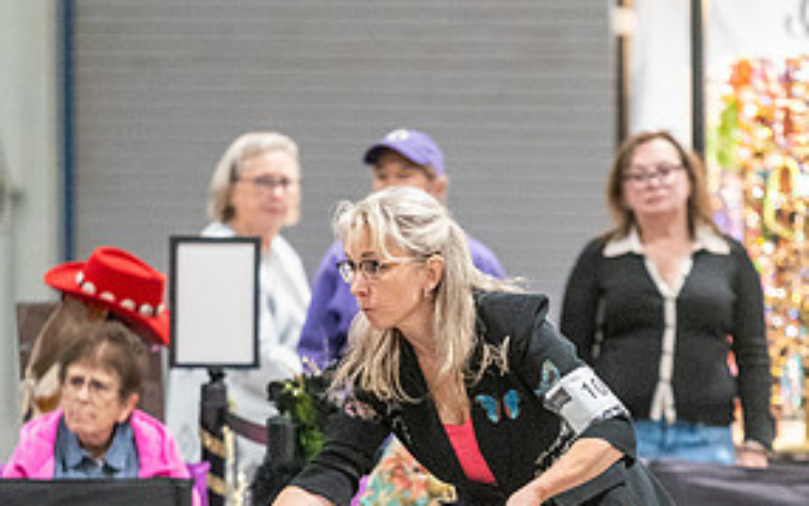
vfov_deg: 2.6
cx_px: 530
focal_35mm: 498
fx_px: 10984
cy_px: 523
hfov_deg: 4.2
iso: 6400
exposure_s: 1/250
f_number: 2.8
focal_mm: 200
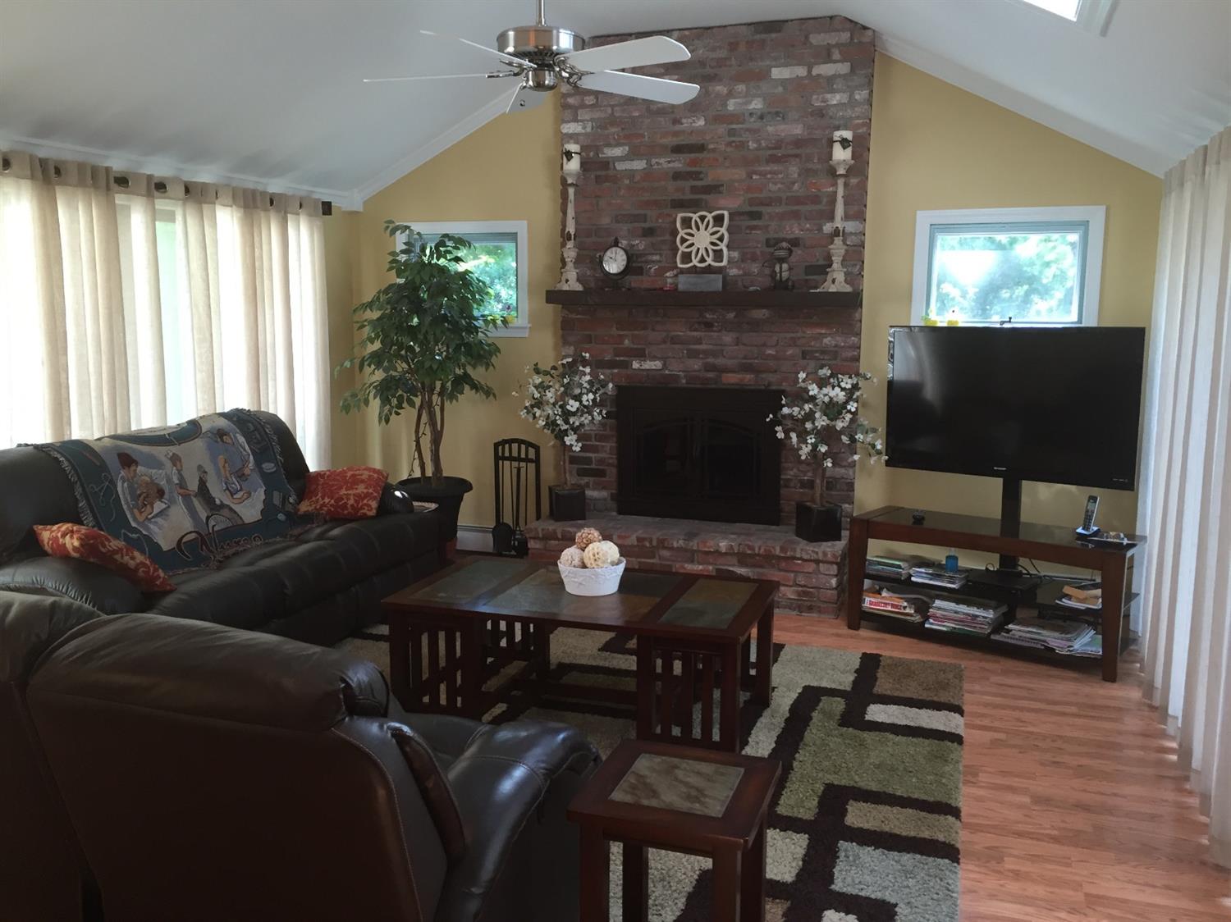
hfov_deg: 61.7
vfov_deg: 48.2
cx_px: 616
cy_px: 461
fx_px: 1031
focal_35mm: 29
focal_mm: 4.15
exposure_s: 1/30
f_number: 2.2
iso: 80
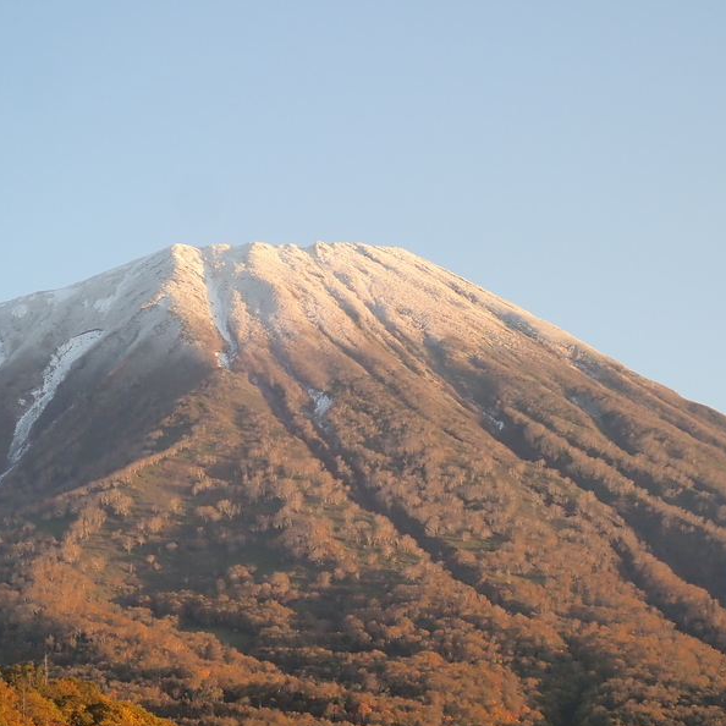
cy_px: 364
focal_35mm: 119
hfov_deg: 14.6
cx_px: 268
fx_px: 2824
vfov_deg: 14.7
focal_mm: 18
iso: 125
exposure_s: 1/200
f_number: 4.9
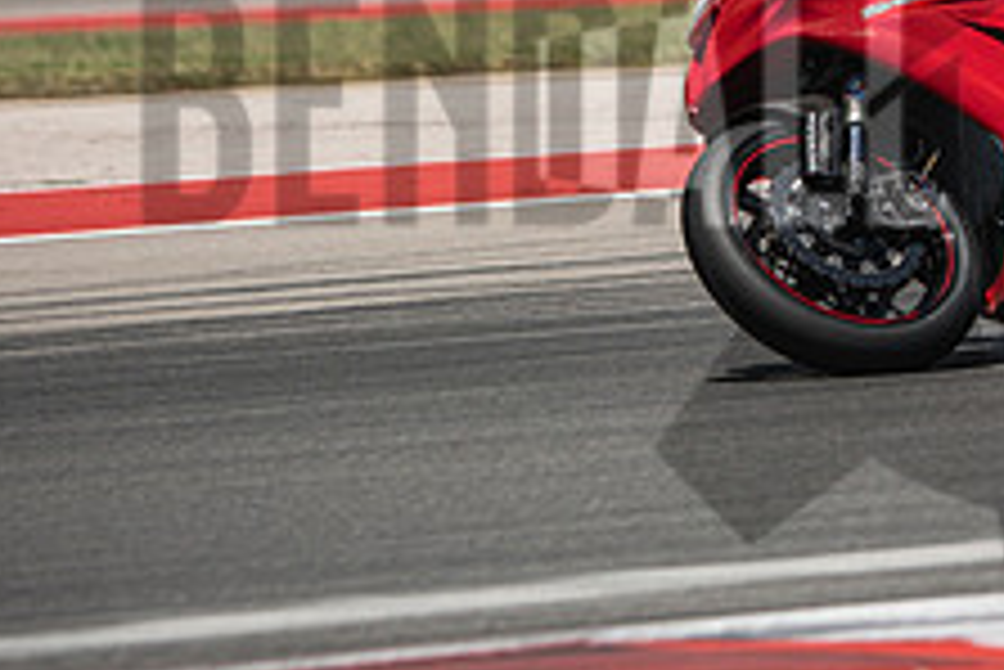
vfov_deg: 1.8
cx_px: 1090
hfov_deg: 2.6
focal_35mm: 781
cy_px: 110
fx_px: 21795
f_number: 3.6
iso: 160
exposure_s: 1/1600
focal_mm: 200
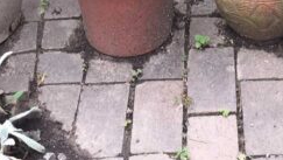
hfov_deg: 16.0
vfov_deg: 8.5
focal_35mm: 133
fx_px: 999
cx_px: 218
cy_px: -189
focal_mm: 4.15
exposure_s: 1/120
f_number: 2.2
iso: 32
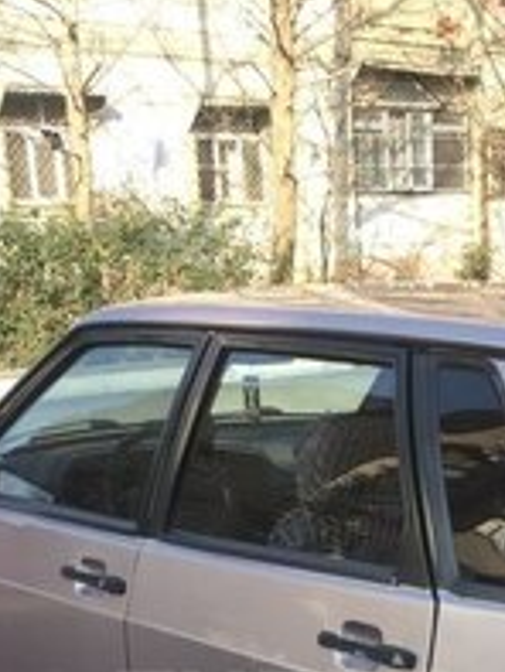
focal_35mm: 73
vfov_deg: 25.1
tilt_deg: -16.1
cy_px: 710
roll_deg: +2.2
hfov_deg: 20.0
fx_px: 1418
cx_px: 379
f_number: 2.2
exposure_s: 1/412
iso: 32
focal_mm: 4.15
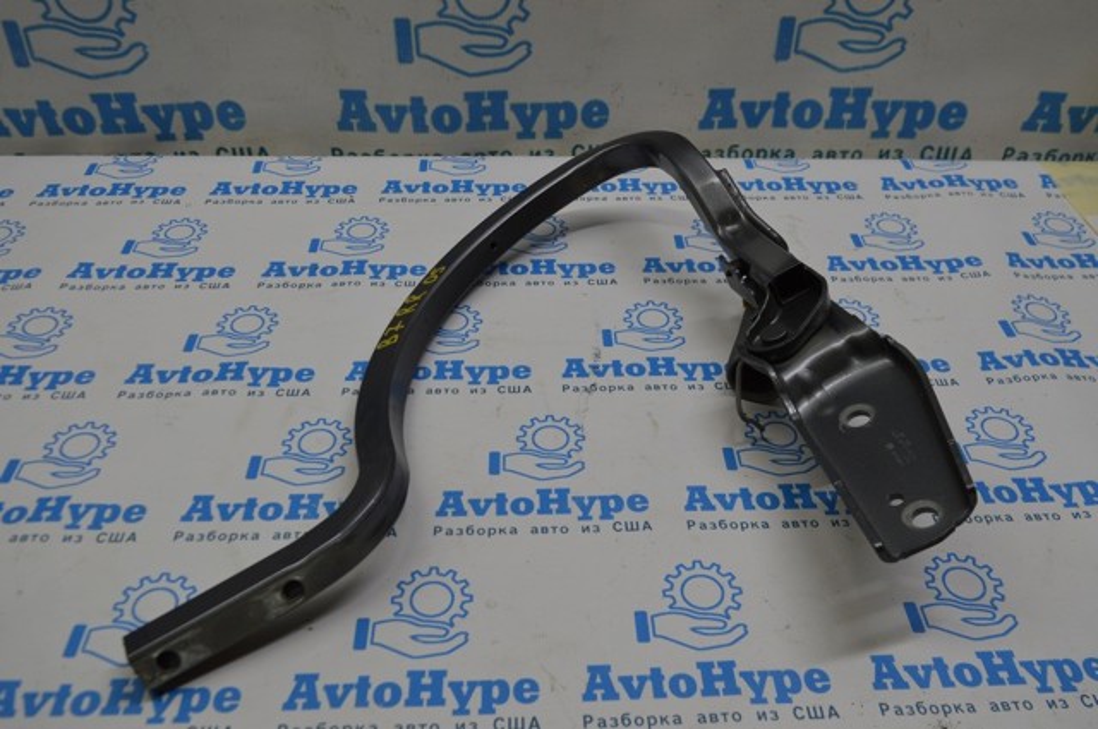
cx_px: 549
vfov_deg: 39.9
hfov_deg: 57.3
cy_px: 364
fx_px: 1005
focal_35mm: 33
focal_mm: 22
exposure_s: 1/60
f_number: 5.6
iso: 220
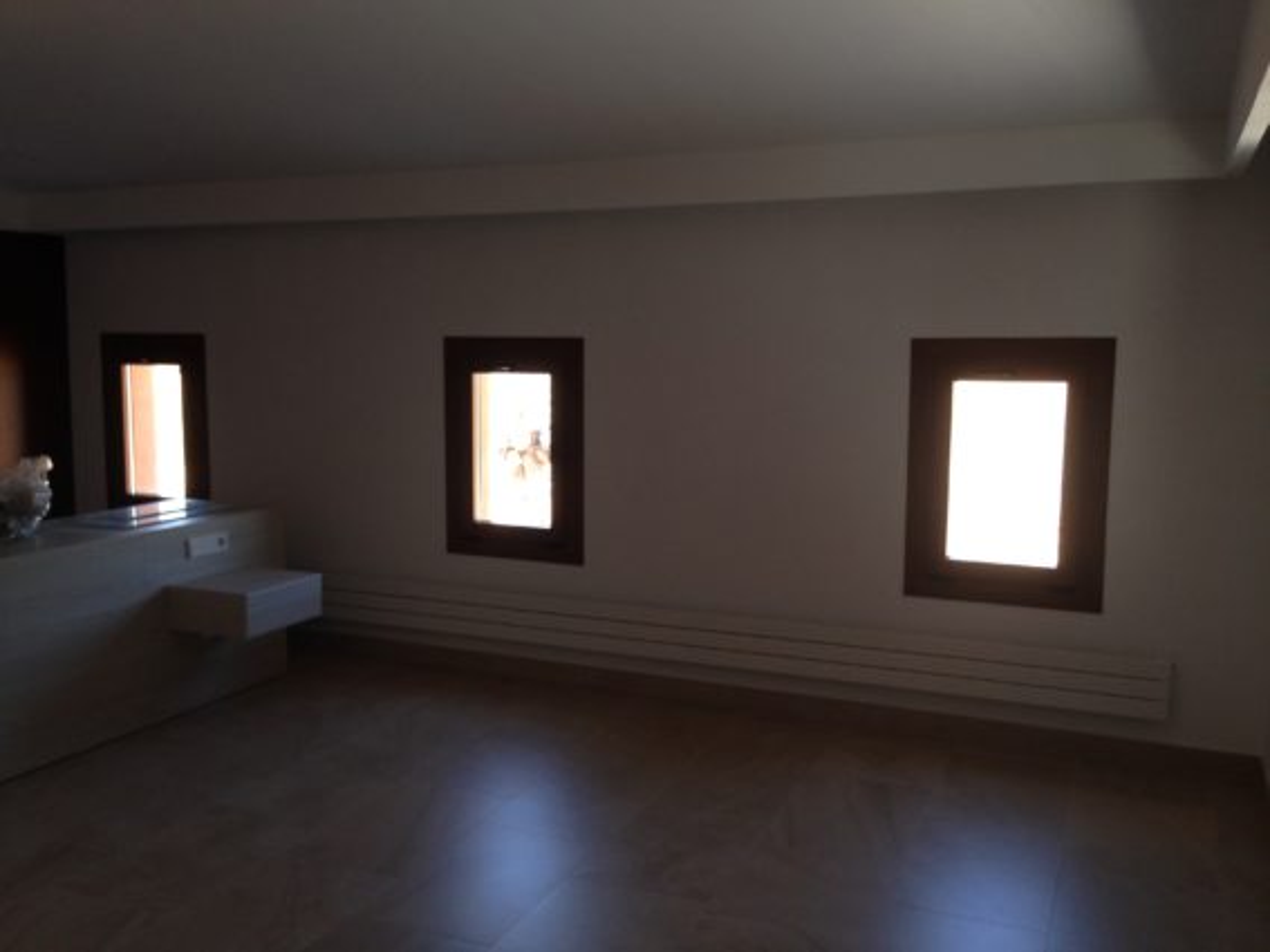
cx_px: 635
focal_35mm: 33
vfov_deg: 42.9
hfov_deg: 55.4
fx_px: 1210
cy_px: 476
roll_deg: -2.4
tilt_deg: -7.1
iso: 64
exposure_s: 1/60
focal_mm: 4.12
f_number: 2.4
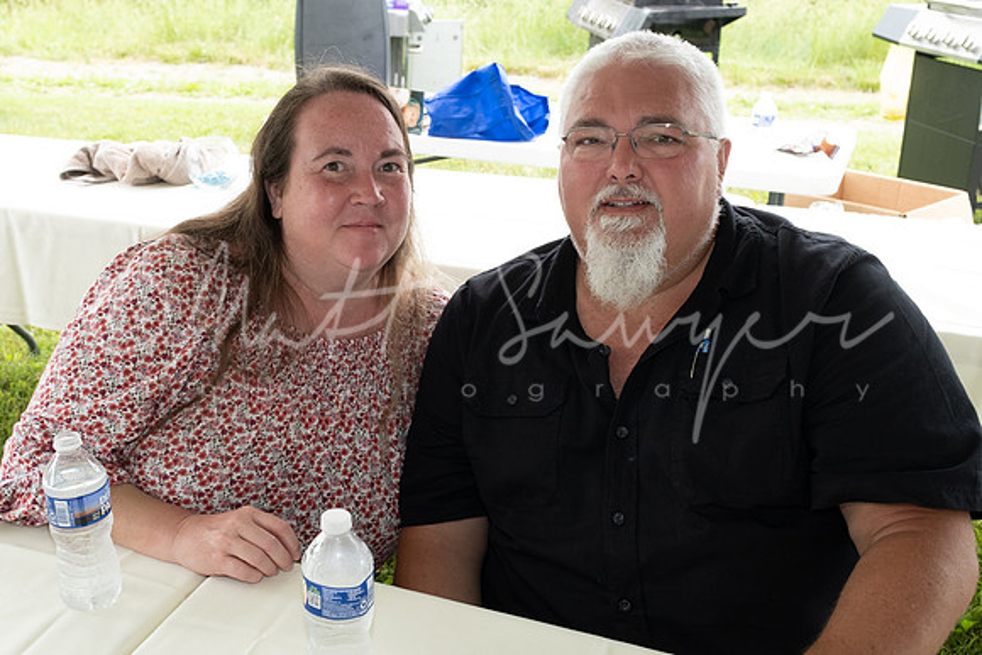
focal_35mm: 41
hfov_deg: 47.5
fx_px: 1112
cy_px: 371
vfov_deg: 32.8
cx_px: 424
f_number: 4.5
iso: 500
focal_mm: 19.4
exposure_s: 1/250
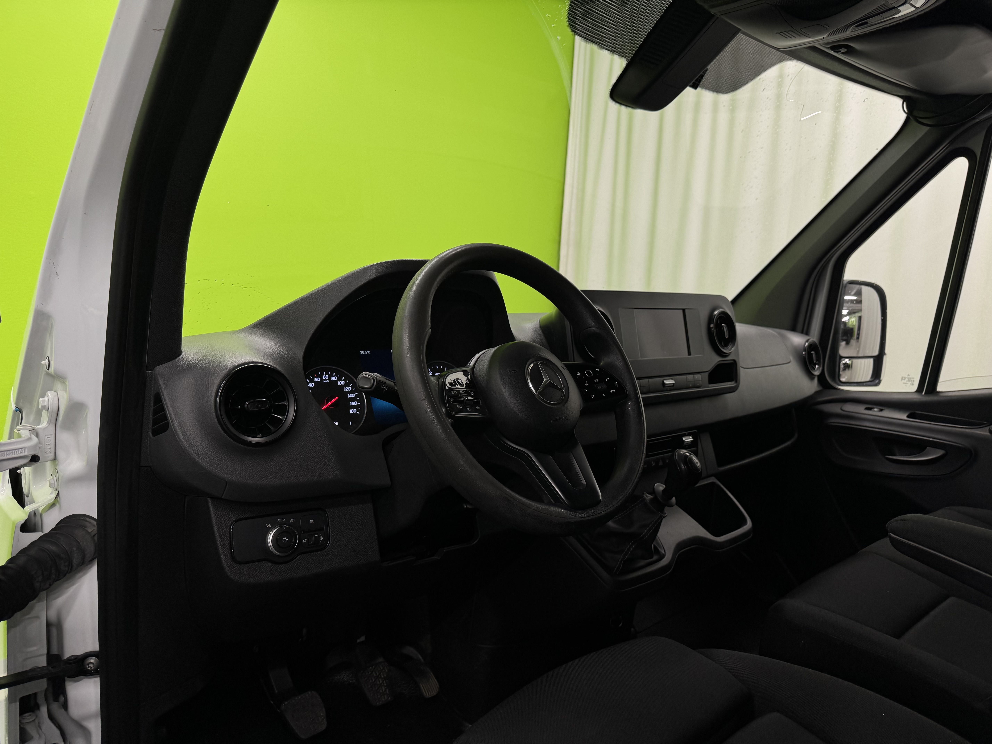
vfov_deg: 56.8
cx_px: 496
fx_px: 688
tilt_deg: -8.2
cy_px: 372
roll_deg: -3.1
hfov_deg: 71.6
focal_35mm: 24
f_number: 1.78
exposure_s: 1/100
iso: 64
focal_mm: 6.76
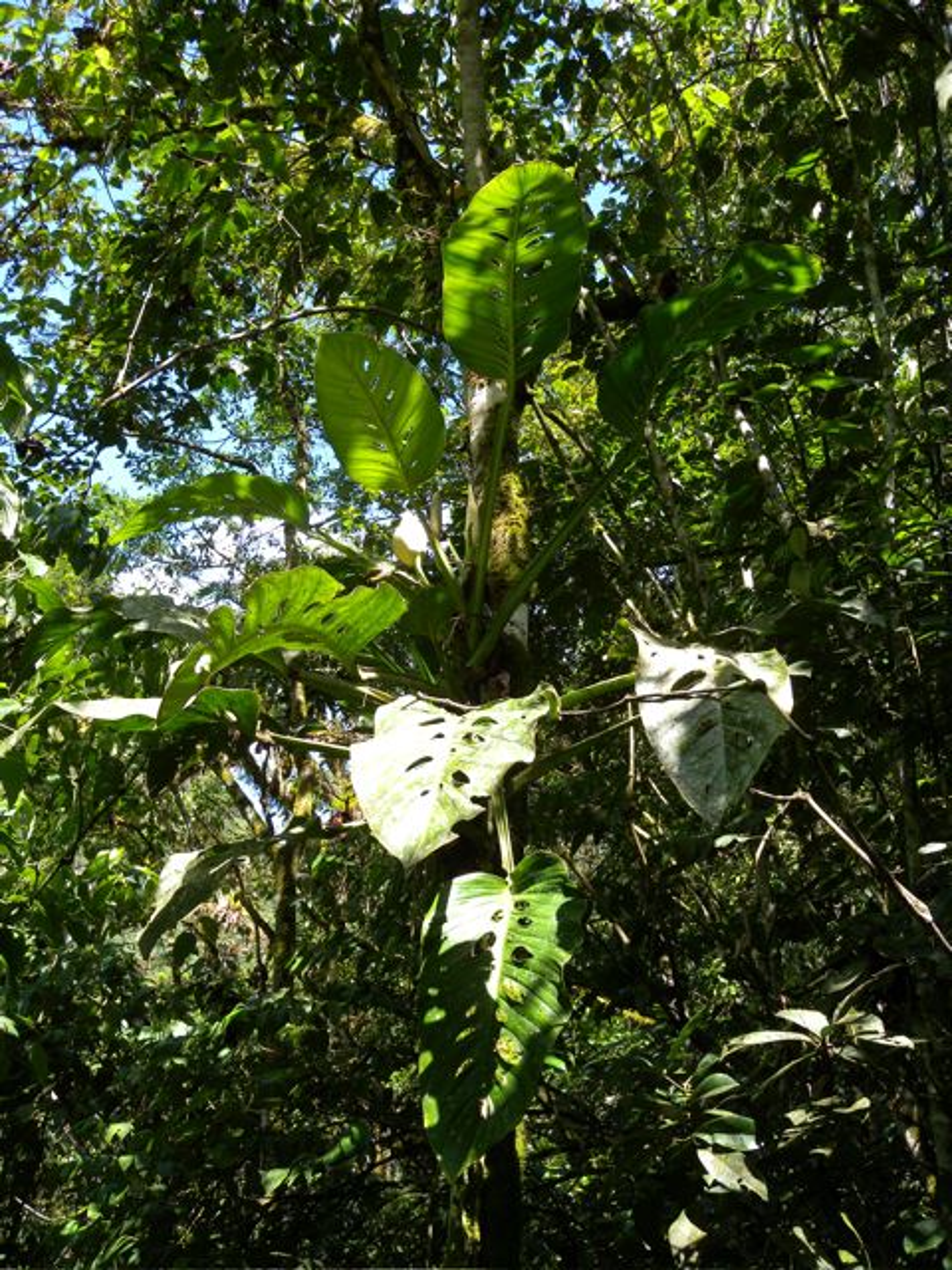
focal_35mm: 28
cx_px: 476
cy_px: 635
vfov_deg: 63.4
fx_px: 1027
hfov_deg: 49.7
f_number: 3.6
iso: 64
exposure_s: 1/129
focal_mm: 6
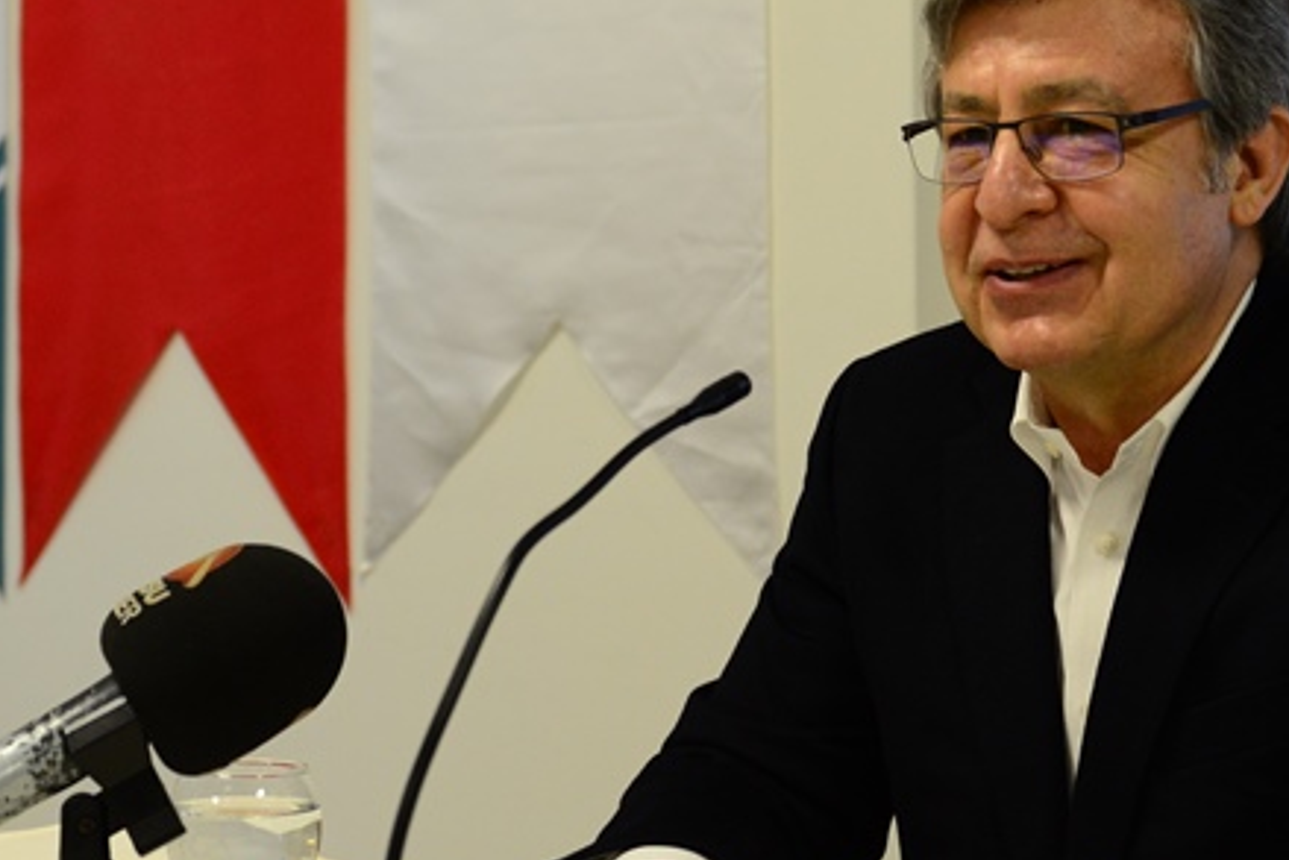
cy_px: 151
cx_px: 561
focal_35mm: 84
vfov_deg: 16.1
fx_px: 3008
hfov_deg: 24.2
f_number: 3.2
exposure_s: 1/160
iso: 1600
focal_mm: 36
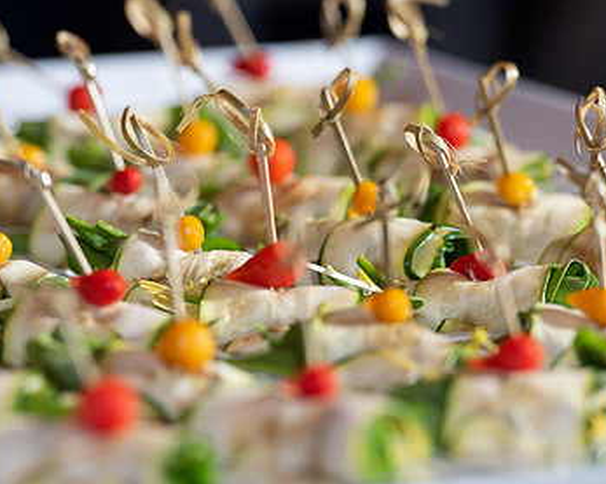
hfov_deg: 6.2
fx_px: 5627
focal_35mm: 314
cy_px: 223
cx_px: 267
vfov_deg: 4.9
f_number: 4.5
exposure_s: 1/200
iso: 500
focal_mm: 200
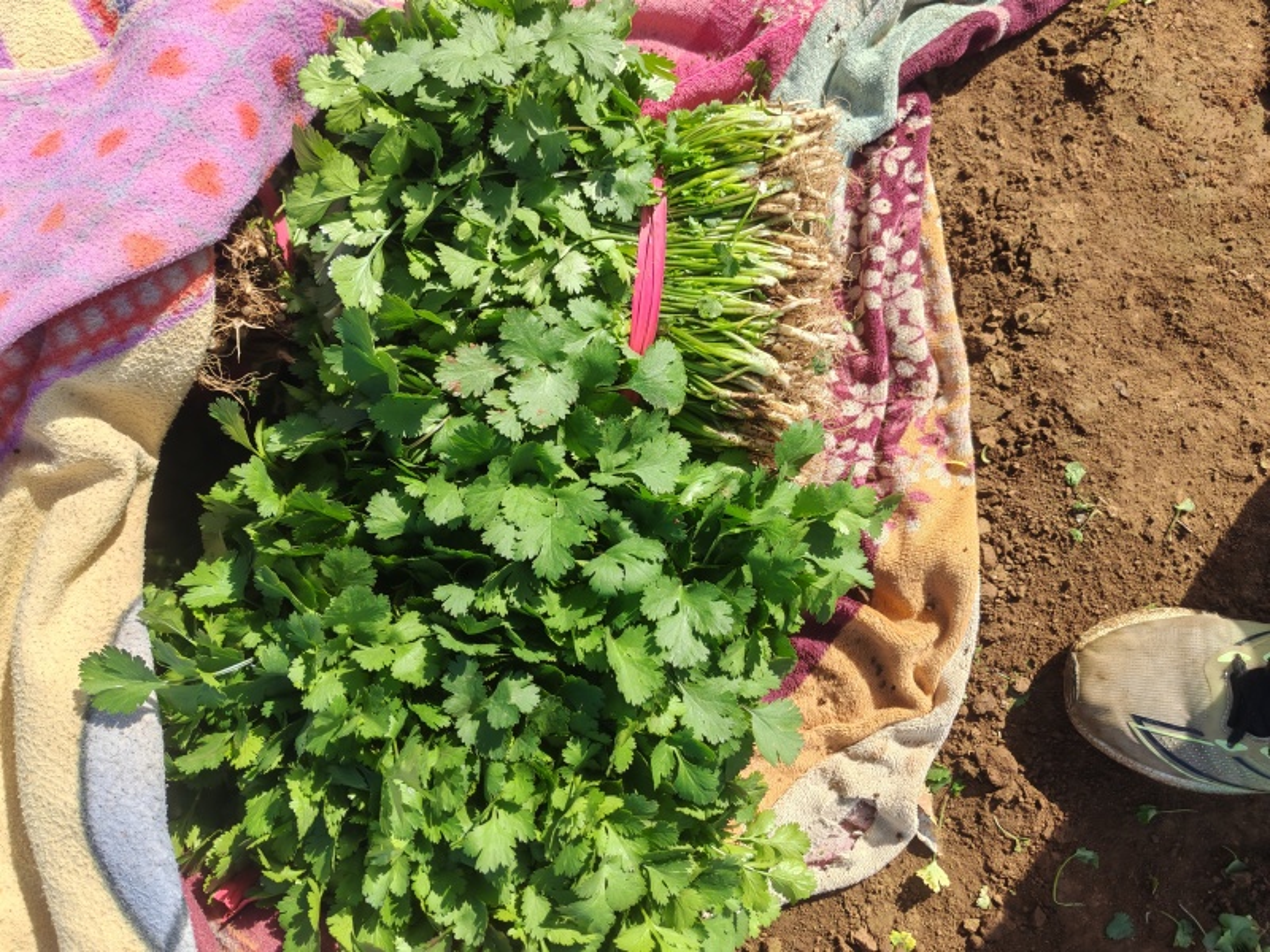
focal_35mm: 29
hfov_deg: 61.7
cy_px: 476
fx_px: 1064
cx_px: 635
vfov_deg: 48.2
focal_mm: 5.52
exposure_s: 1/1700
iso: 50
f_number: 1.95
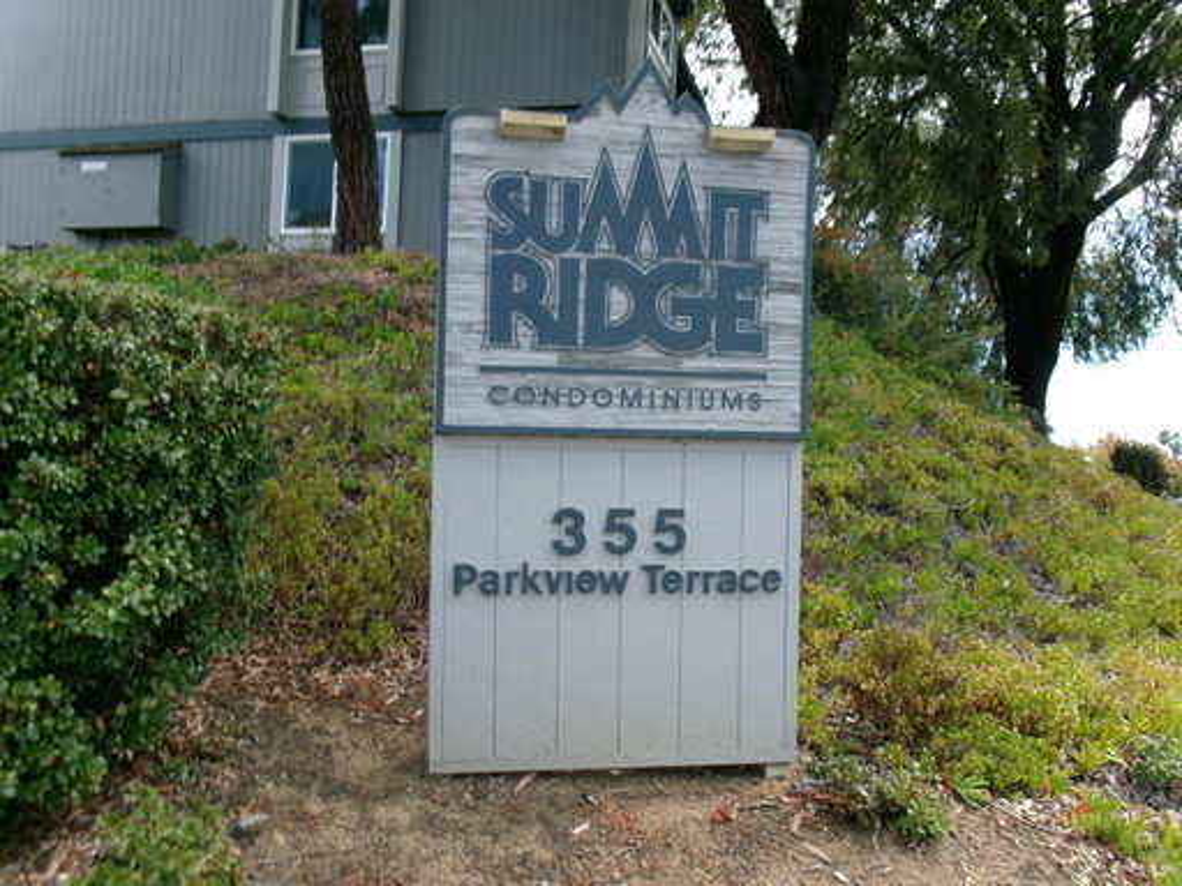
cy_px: 443
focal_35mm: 28
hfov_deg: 63.4
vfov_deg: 49.7
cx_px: 591
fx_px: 956
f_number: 10.8
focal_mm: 5.1
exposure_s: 1/38
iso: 100
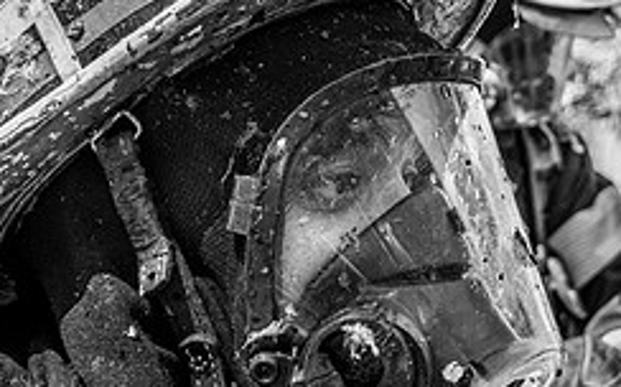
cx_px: 359
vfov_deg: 8.2
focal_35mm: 160
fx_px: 2705
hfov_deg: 13.1
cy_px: 123
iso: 200
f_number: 8
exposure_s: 1/250
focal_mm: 44
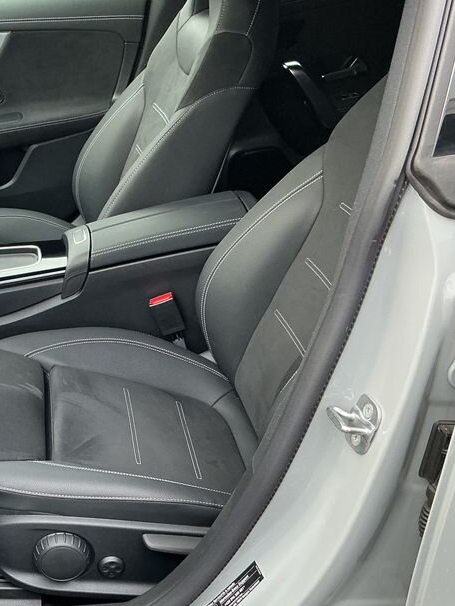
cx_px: 15
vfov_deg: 38.8
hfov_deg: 28.1
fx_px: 858
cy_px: 360
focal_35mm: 49
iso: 100
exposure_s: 1/60
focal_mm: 3
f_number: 1.8
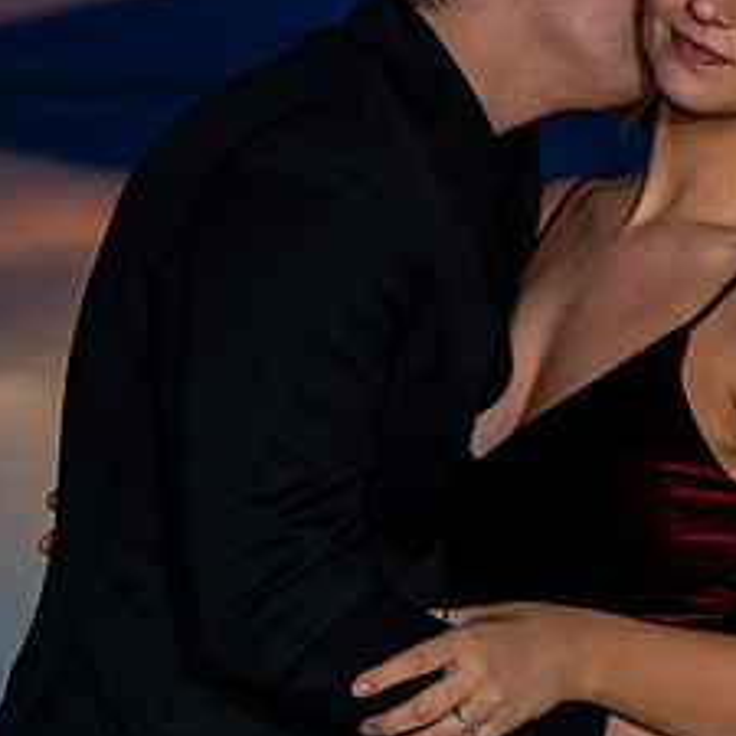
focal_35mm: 214
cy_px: 98
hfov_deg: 8.2
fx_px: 5148
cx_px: 439
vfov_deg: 8.2
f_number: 4
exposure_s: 1/100
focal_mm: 78
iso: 500
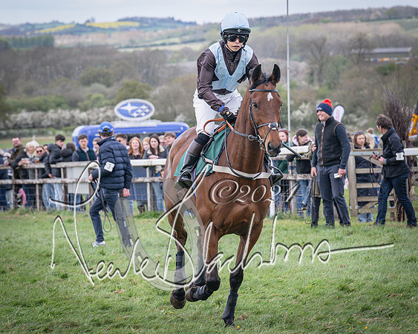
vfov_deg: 6.8
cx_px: 257
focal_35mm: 229
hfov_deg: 8.5
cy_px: 148
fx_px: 2828
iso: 400
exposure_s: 1/1000
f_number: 5
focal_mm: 110
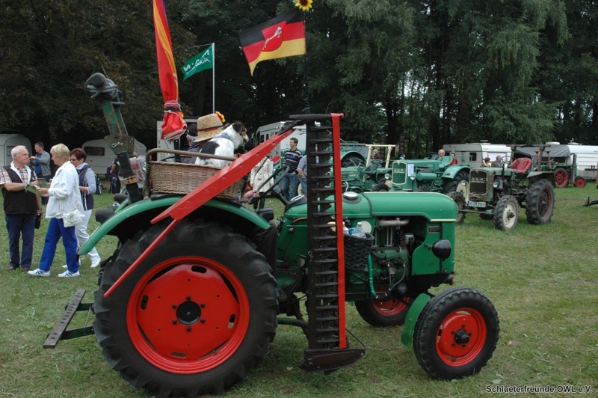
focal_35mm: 36
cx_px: 299
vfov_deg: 36.8
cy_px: 199
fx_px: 597
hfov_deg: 53.2
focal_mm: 24
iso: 400
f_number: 8
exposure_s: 1/200
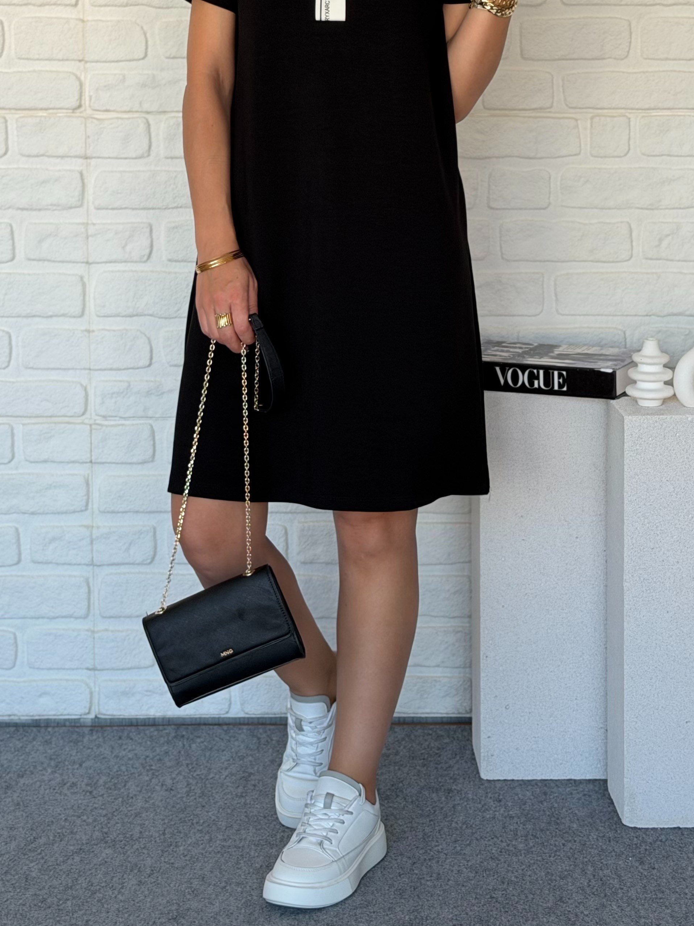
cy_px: 284
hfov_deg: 19.4
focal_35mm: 76
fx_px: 2032
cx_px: 316
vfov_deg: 25.5
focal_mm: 6.76
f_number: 1.78
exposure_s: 1/156
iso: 50
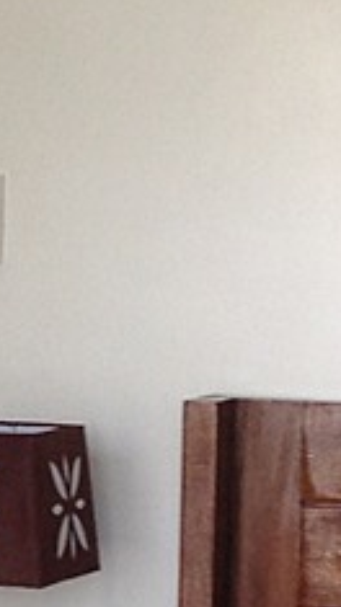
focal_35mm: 220
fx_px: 3540
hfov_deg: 5.3
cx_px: -517
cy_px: 416
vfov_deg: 9.8
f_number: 2.4
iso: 50
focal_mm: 4.12
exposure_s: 1/24
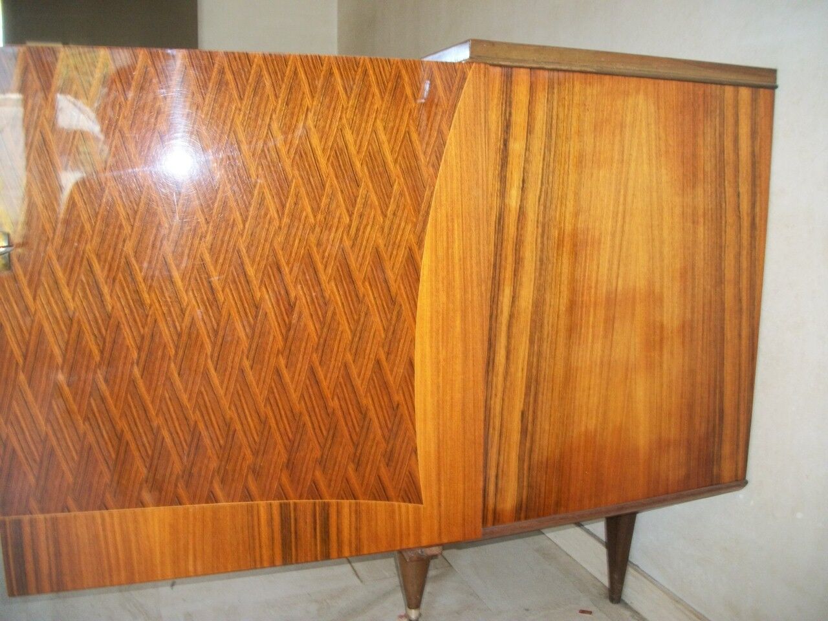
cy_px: 310
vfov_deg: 44.2
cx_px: 414
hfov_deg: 56.8
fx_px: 765
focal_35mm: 32
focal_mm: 5.7
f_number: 2.9
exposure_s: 1/30
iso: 160
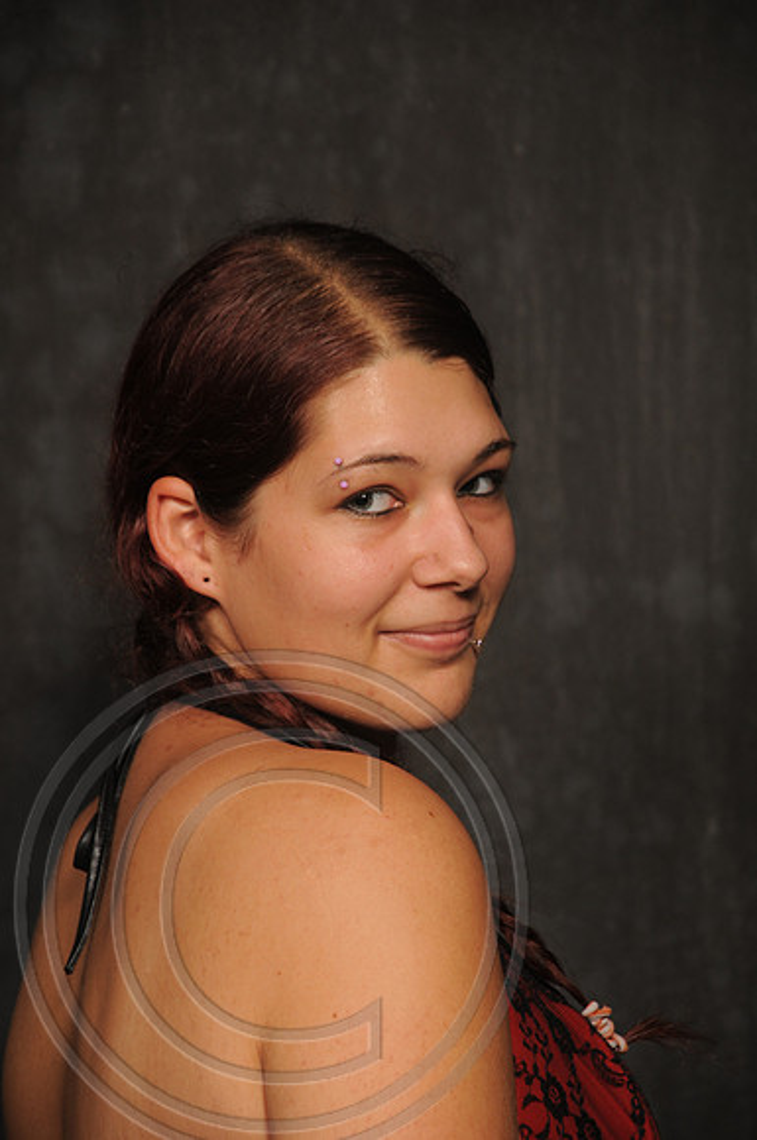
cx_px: 378
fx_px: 5314
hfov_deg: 8.1
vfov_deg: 12.2
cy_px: 570
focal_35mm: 168
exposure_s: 1/60
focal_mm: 112
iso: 200
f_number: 6.3
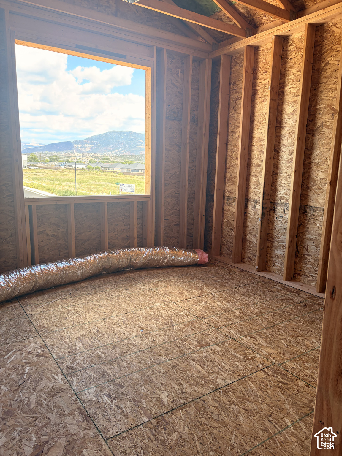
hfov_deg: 53.1
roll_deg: -2.7
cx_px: 171
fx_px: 343
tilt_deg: -9.1
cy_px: 228
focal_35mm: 26
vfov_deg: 67.3
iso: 40
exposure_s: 1/196
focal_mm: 5.96
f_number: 1.6
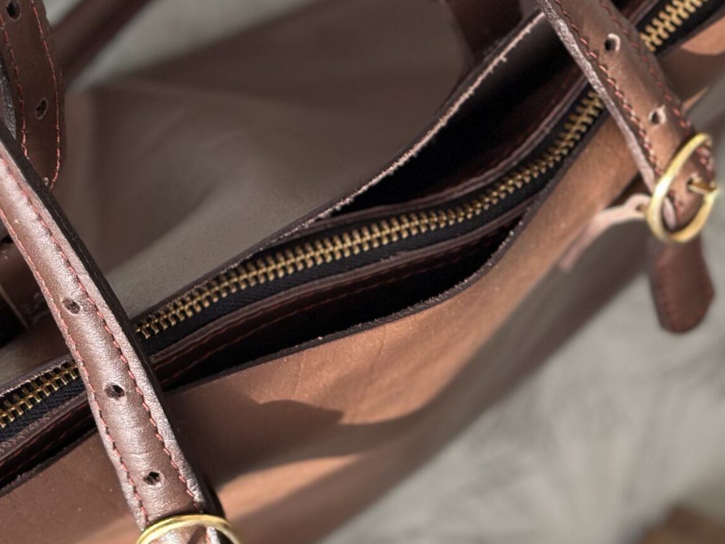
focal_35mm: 107
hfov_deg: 18.4
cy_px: 190
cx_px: 309
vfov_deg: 13.8
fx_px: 2241
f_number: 1.78
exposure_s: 1/67
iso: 125
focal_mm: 6.86
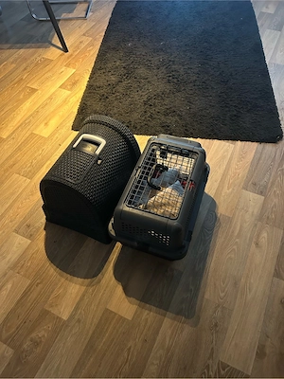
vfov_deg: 67.3
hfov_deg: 53.1
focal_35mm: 26
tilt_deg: -55.1
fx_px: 284
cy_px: 190
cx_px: 142
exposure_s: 1/33
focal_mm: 5.7
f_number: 1.5
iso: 640
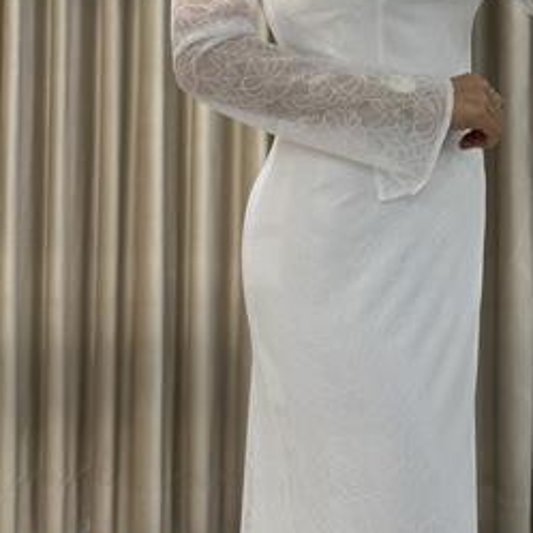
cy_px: -5
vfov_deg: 18.6
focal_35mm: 91
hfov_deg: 19.0
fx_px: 1585
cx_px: 381
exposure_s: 1/100
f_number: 1.78
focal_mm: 6.86
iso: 50
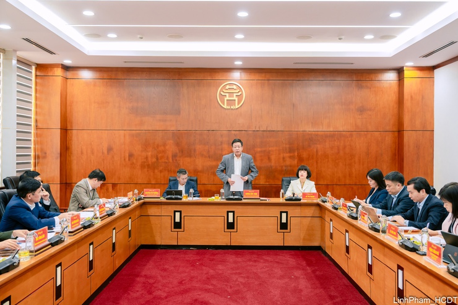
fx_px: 432
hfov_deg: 55.8
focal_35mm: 34
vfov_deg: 38.9
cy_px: 152
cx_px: 229
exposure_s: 1/160
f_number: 4
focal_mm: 34
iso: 1600
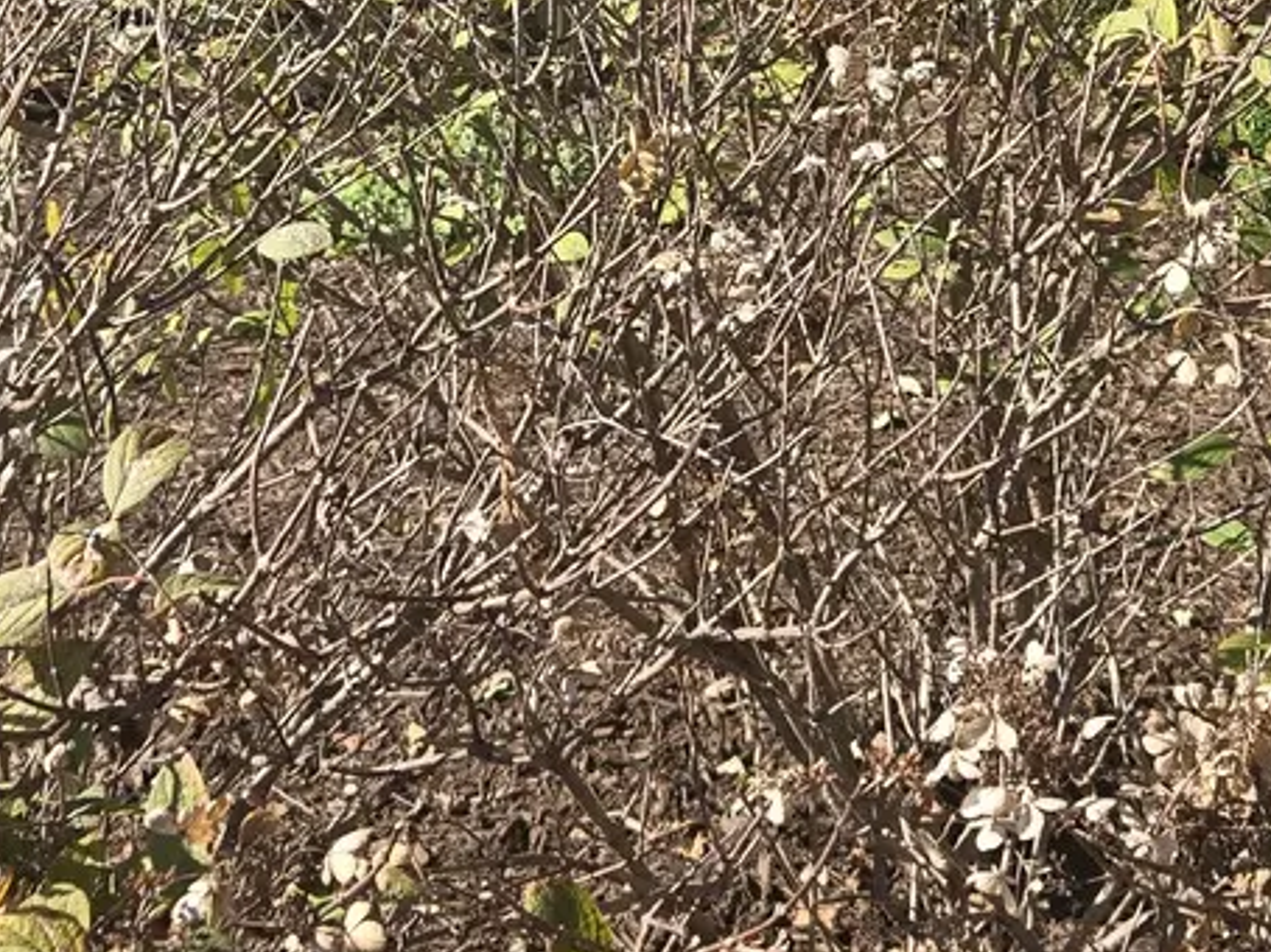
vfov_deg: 19.3
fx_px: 2679
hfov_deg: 26.6
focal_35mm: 73
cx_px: 792
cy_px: -87
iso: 25
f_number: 1.8
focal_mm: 5.4
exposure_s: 1/1022
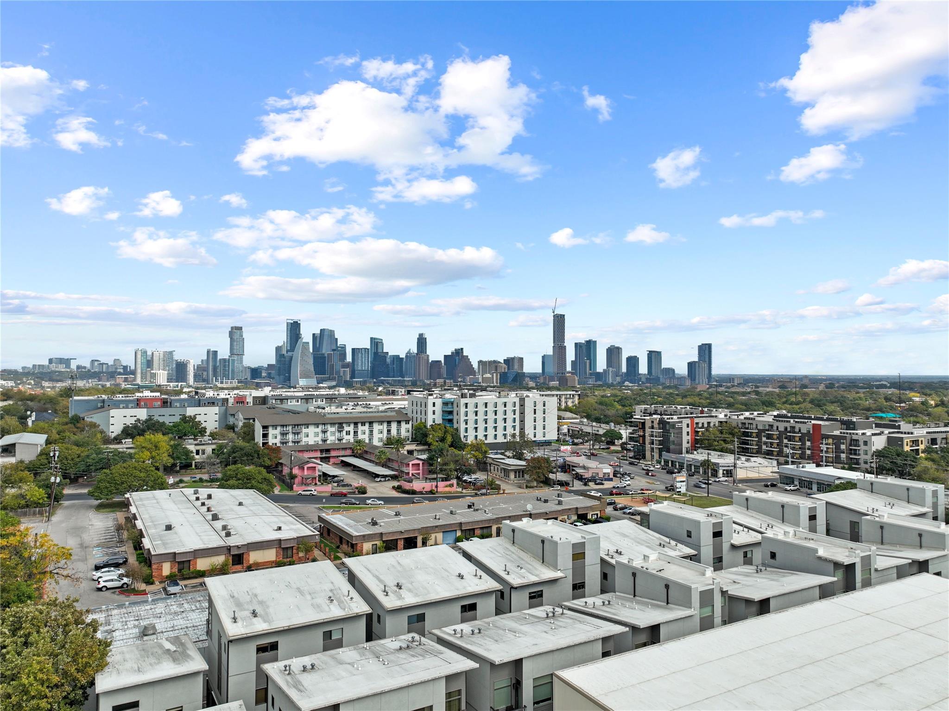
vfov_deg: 56.8
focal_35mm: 24
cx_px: 474
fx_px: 658
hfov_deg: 71.6
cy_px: 356
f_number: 2.8
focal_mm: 12.29
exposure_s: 1/1250
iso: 100
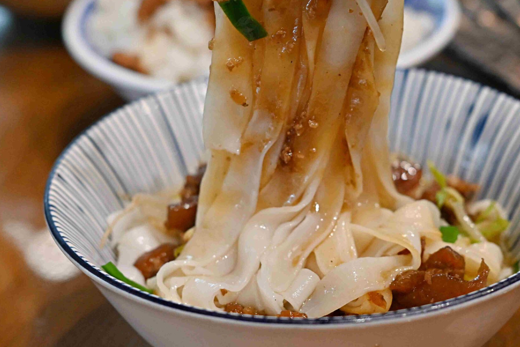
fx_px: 1676
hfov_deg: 17.6
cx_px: 264
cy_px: 124
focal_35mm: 116
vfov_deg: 11.8
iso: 1000
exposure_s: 1/200
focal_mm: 50
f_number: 3.2
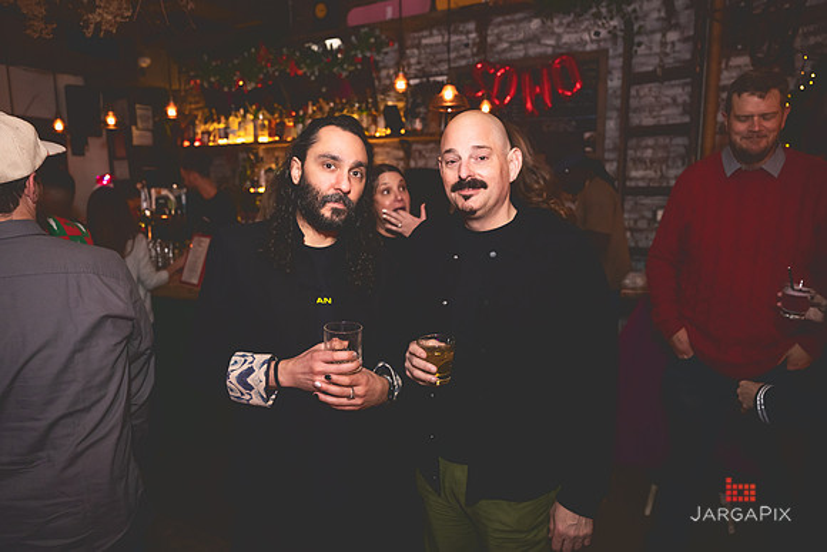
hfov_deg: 72.8
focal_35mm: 24
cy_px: 276
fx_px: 561
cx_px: 414
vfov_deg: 52.3
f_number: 3.2
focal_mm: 24
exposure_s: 1/125
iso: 3200
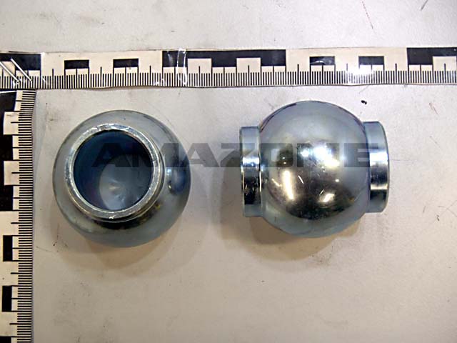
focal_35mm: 52
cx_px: 228
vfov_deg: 28.0
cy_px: 172
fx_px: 687
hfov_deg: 36.8
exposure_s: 1/15
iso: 400
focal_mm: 9.39
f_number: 5
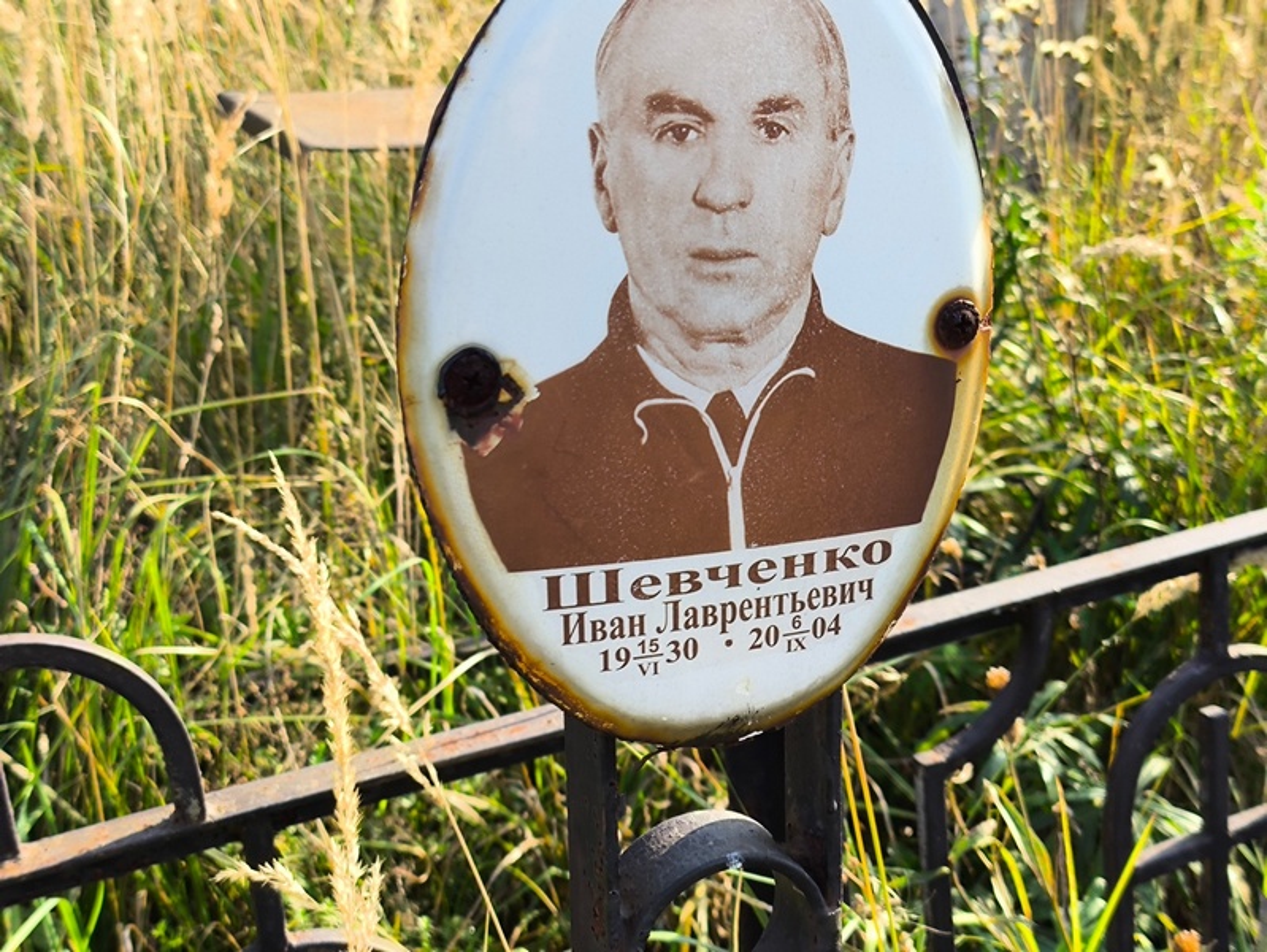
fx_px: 1831
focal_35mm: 50
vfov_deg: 29.1
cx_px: 634
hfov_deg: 38.2
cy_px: 476
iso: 50
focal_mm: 4.71
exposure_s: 1/345
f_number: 1.7
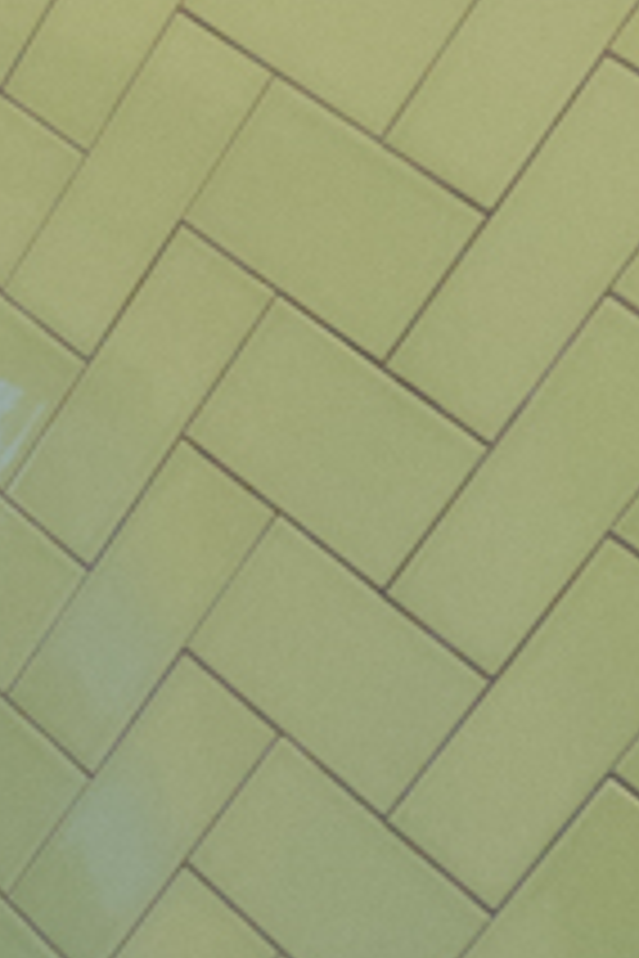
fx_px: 3195
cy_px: 1590
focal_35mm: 120
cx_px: -1138
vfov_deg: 15.3
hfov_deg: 9.5
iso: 1600
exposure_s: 1/25
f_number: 11
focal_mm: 20
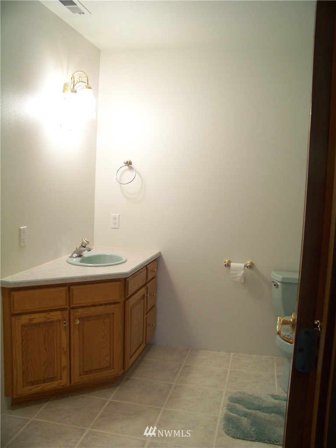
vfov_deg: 55.4
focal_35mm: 33
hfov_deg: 42.9
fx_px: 427
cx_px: 168
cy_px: 224
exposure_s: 1/30
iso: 160
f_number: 2.8
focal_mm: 5.85
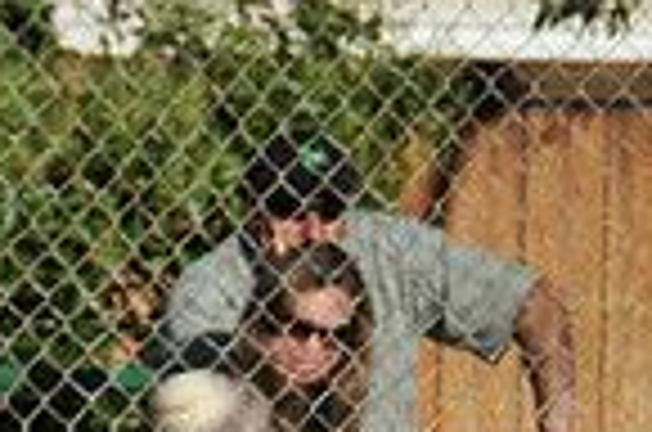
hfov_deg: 3.3
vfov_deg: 2.2
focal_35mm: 631
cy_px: 556
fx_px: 11403
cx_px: -121
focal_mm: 105
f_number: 5.6
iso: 200
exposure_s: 1/500
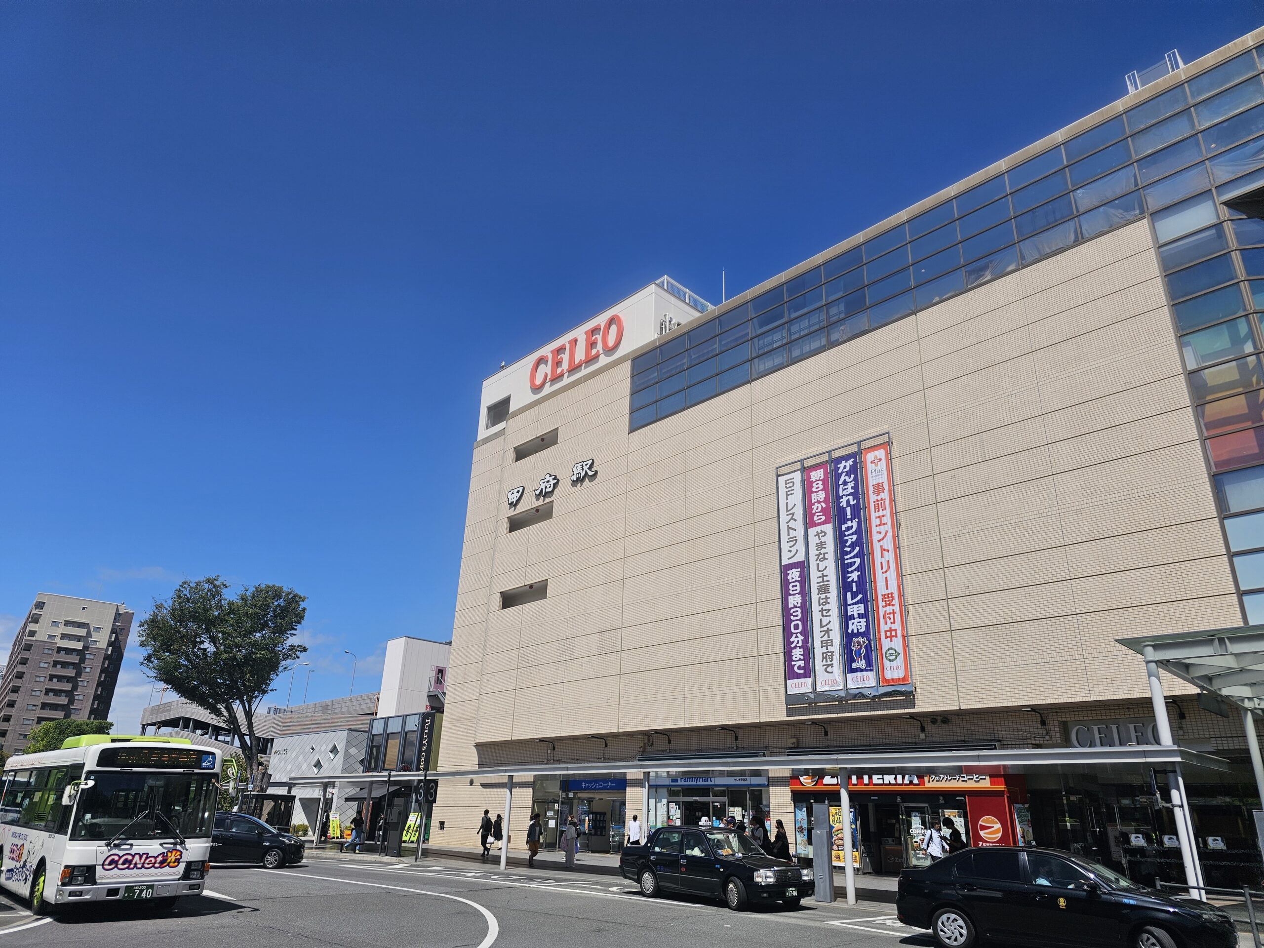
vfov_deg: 58.9
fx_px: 840
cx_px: 632
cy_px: 474
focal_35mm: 23
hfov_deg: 73.9
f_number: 1.7
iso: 10
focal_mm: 6.3
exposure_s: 1/1453
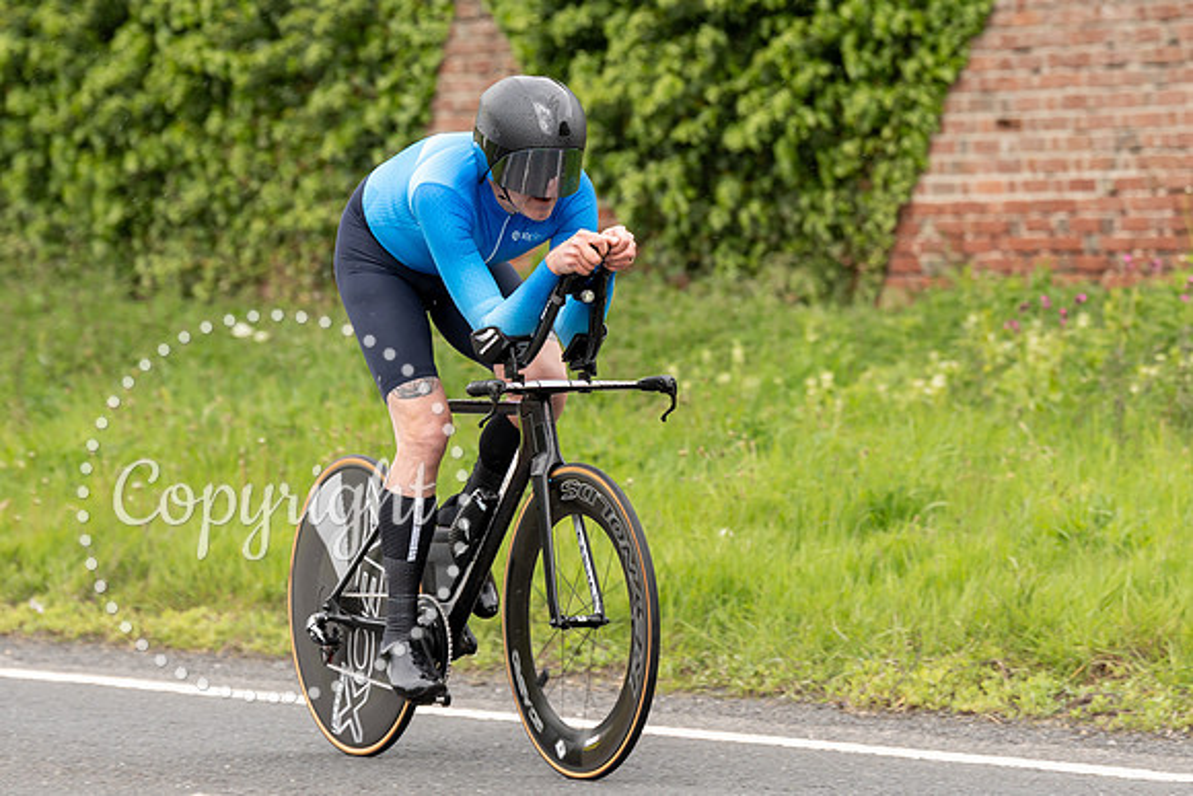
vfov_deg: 5.7
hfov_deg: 8.6
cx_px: 596
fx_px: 7944
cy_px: 194
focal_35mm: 240
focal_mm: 144
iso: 320
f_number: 3.5
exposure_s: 1/1000
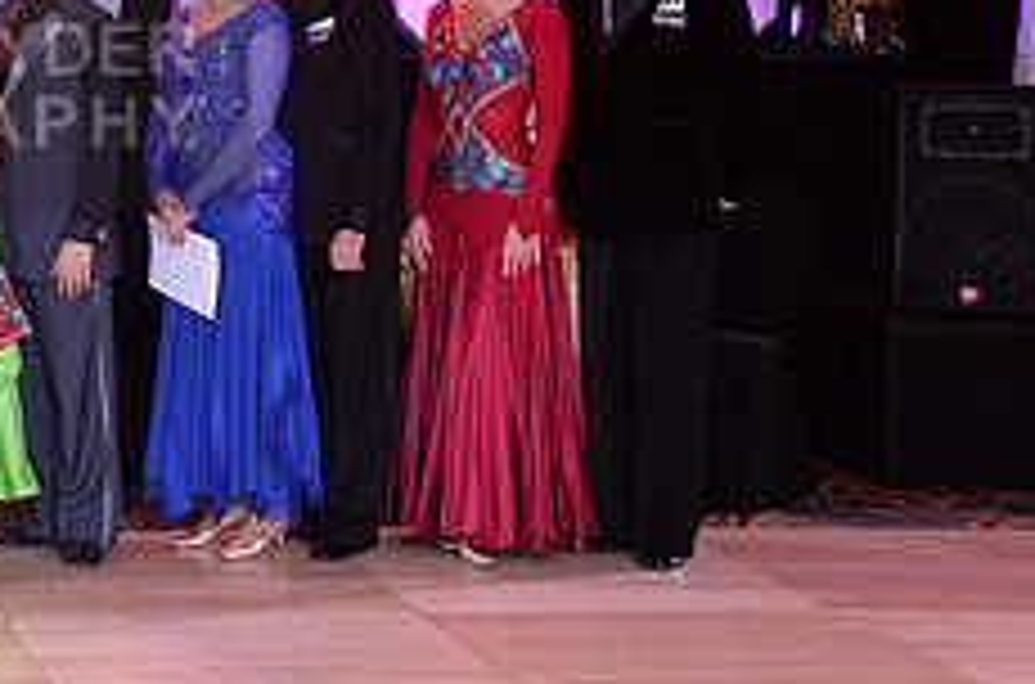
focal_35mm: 101
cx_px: -238
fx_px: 2896
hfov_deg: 19.0
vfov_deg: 13.4
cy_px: 92
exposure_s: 1/250
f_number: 4.5
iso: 1600
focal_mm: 40
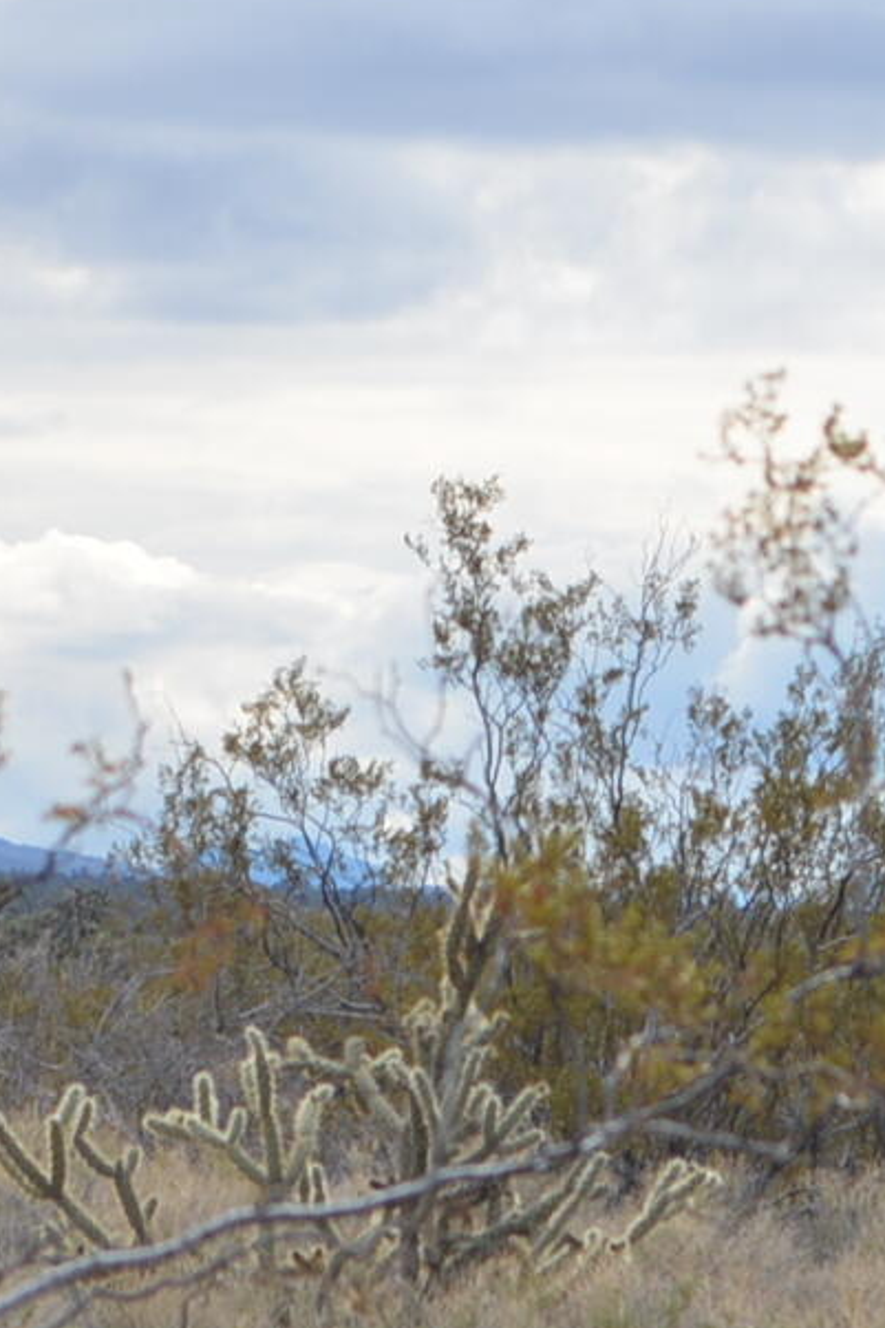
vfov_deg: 5.0
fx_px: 15144
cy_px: 585
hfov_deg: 3.3
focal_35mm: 410
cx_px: 428
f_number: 8
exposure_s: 1/250
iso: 100
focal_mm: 55
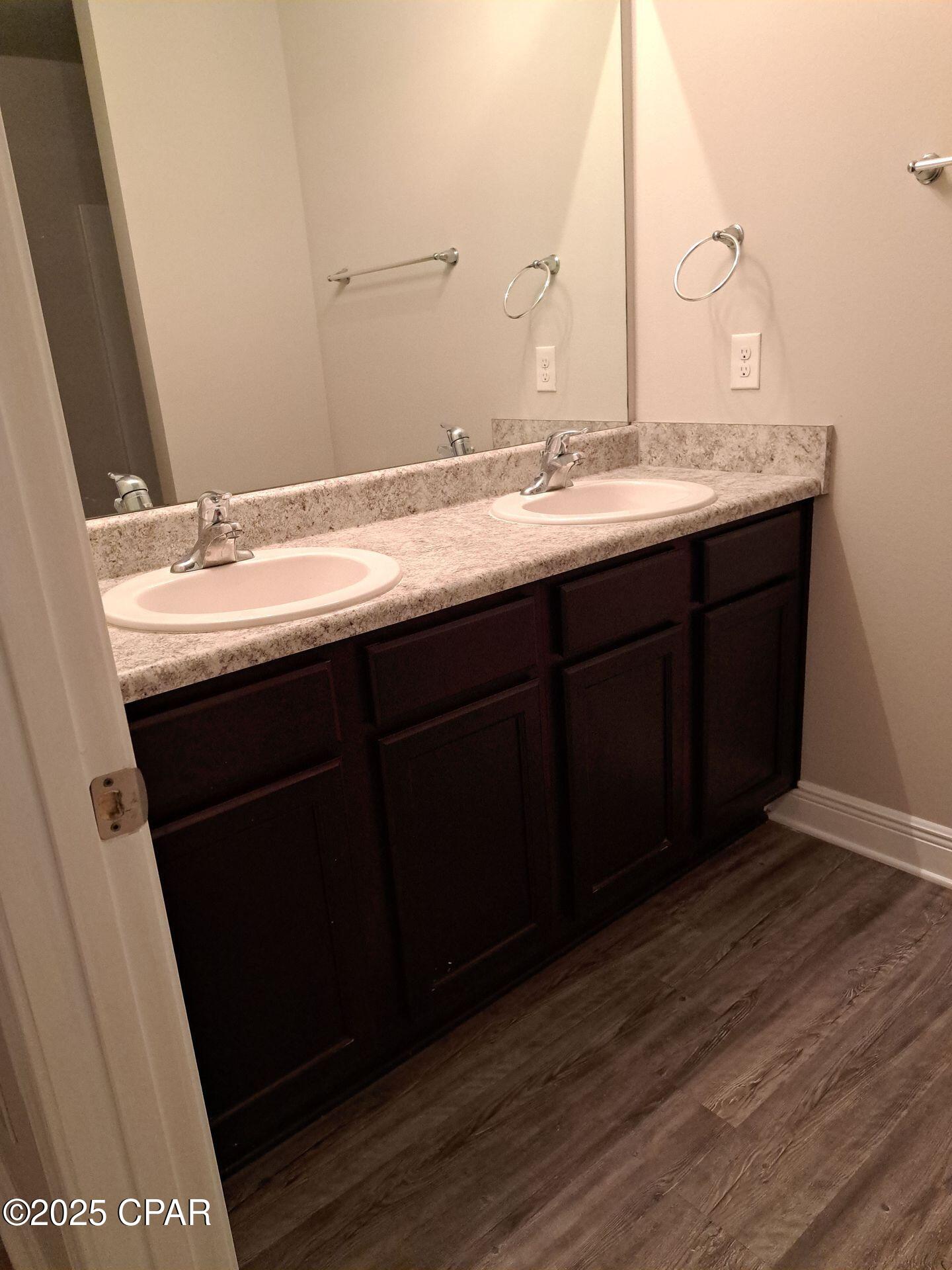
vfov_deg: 71.6
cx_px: 476
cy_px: 635
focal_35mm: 24
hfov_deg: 56.8
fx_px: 880
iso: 398
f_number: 1.8
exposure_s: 1/60.2
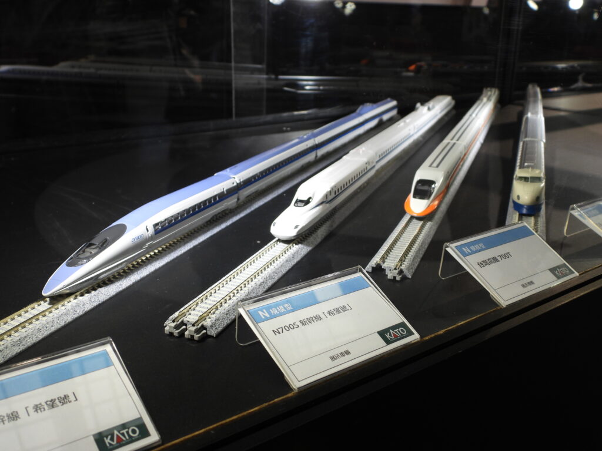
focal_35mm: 35
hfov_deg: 52.6
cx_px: 301
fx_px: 609
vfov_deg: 40.7
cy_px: 226
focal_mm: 6.3
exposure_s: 1/50
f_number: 3.2
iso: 100
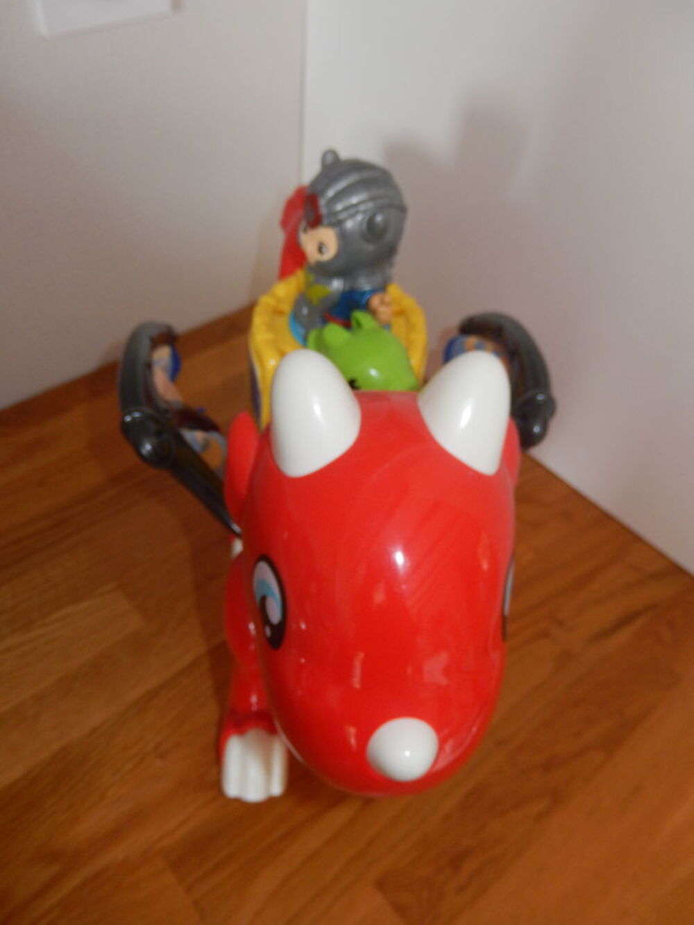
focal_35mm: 28
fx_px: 748
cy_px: 462
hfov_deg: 49.8
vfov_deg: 63.4
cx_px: 347
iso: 200
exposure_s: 1/30
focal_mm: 5.1
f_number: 3.6
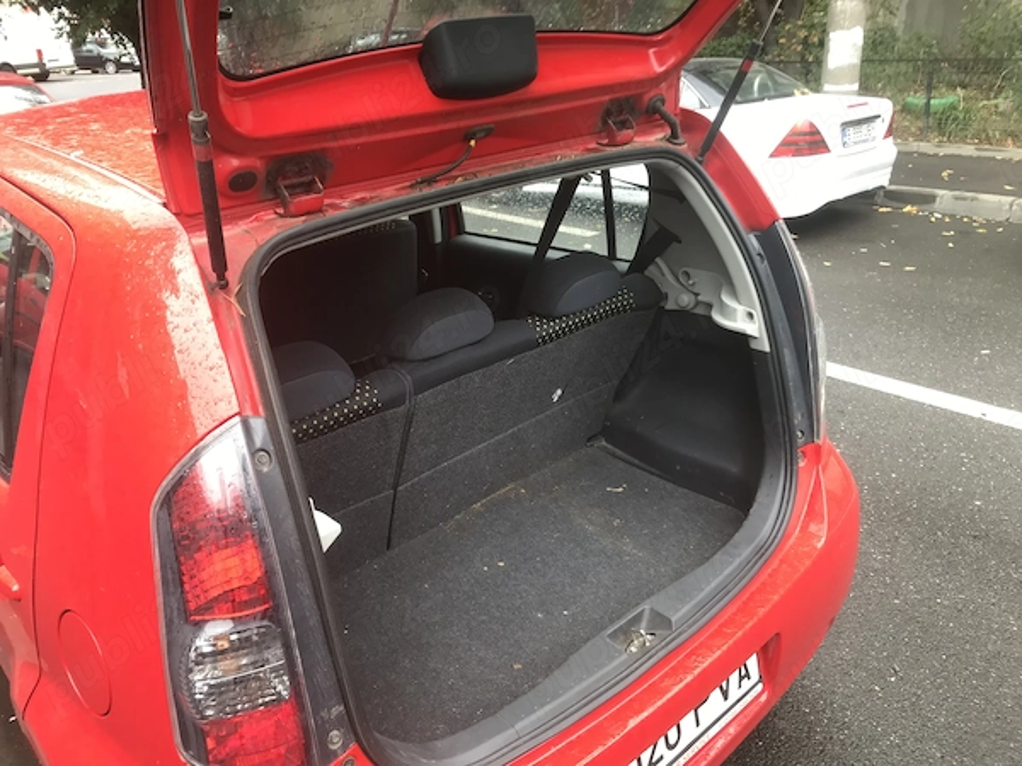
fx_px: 827
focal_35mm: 28
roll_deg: +3.9
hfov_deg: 63.4
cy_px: 383
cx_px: 511
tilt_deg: -19.5
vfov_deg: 49.7
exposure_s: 1/100
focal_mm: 3.99
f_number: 1.8
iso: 25
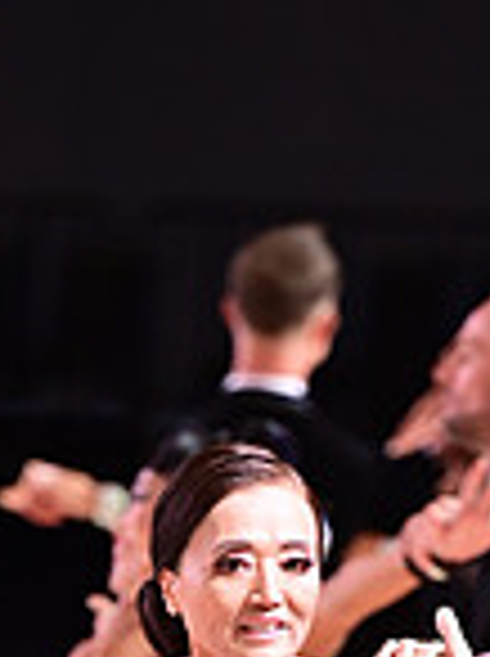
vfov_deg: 3.2
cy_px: 936
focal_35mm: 612
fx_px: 11585
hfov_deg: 2.4
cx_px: 409
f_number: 2.8
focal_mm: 160
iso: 1600
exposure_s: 1/320
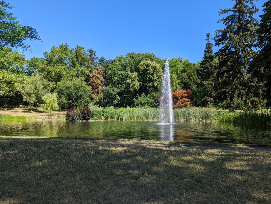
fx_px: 188
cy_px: 102
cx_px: 136
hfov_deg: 71.5
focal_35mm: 24
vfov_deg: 56.9
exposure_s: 1/1058
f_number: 1.85
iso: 43
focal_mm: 6.81
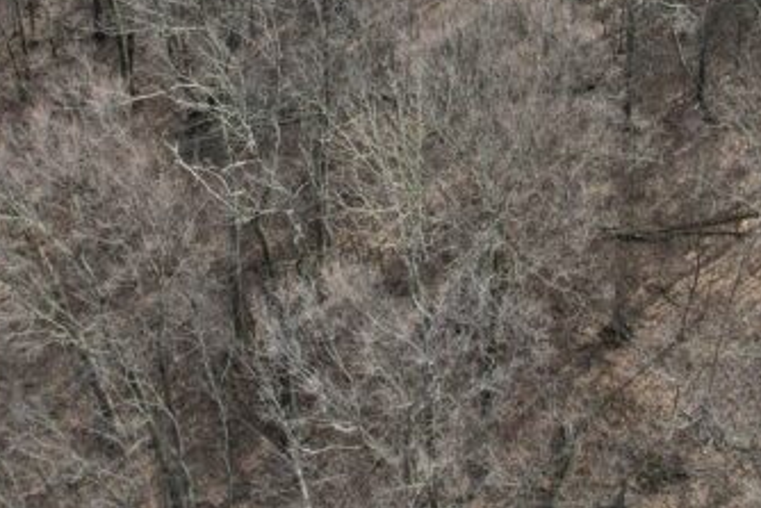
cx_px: 572
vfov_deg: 15.5
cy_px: -326
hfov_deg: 25.4
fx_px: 1671
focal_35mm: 79
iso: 200
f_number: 2.8
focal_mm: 8.38
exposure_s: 1/1250
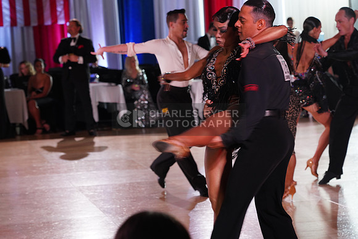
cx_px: 179
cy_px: 120
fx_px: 1044
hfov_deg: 19.5
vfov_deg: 13.0
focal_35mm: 105
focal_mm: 105
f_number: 5.6
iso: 1600
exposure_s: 1/160
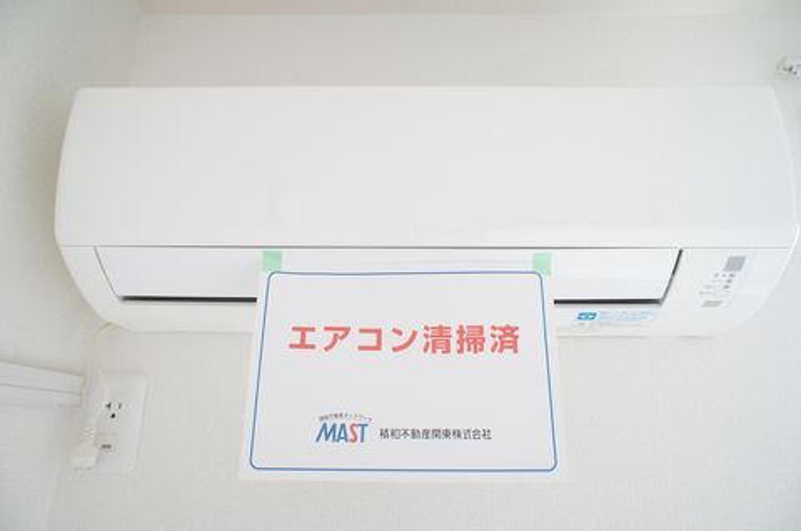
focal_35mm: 24
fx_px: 533
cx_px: 400
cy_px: 266
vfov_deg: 52.9
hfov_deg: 73.8
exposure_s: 1/60
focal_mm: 16
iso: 1000
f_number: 4
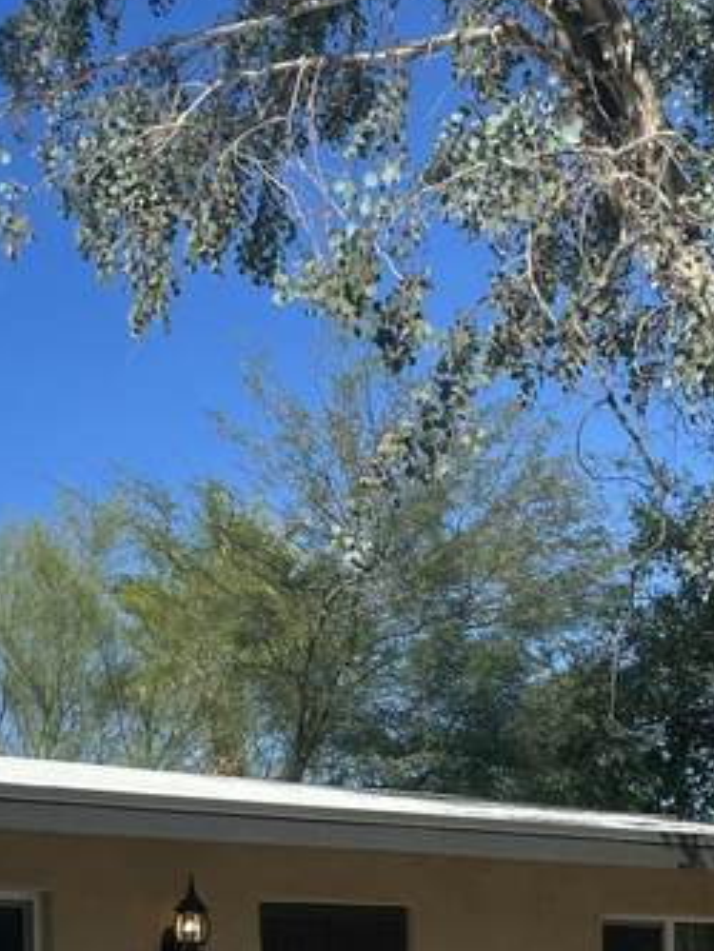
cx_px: 240
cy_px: 1051
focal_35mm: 75
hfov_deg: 19.6
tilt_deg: -0.4
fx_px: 2061
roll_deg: +0.5
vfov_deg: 24.2
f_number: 1.5
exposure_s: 1/5076
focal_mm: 5.7
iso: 50
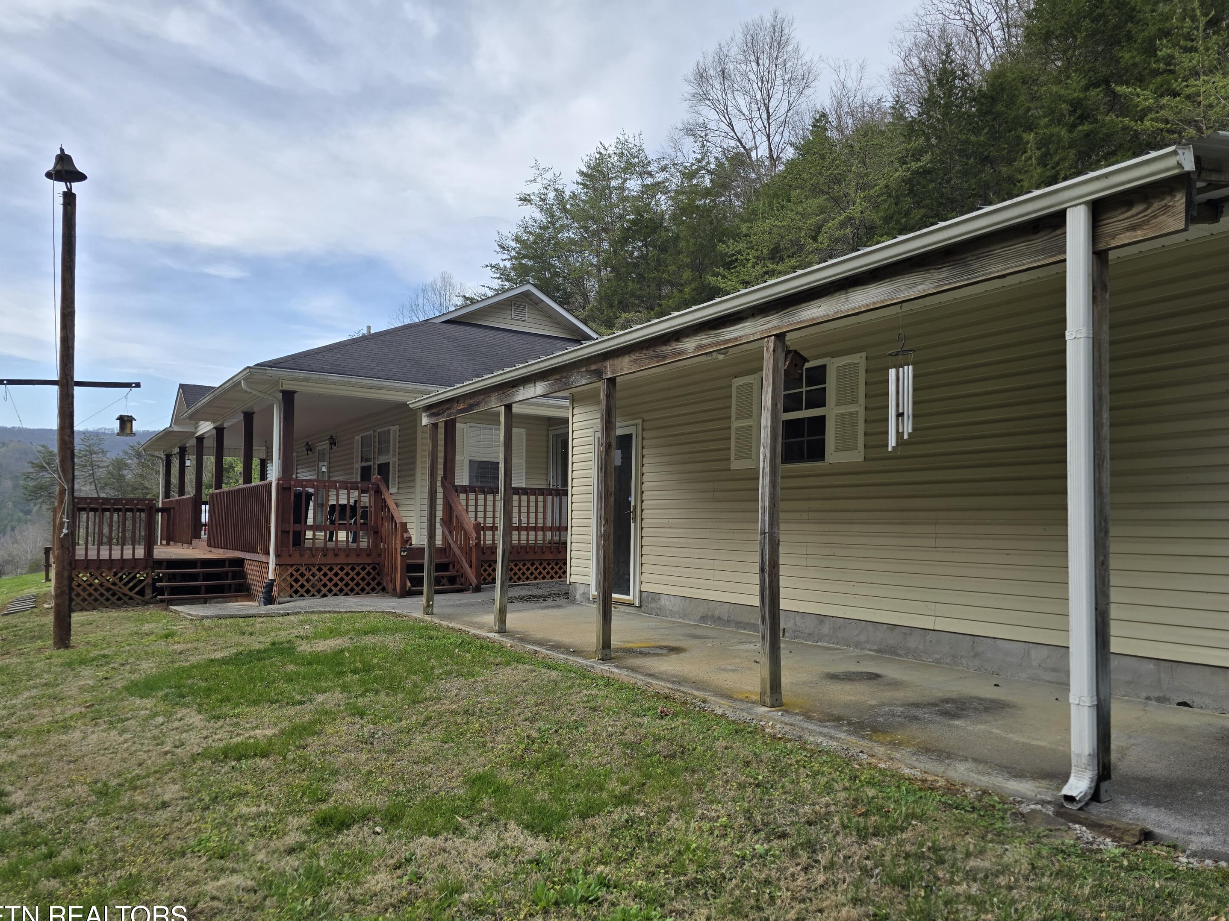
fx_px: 852
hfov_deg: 71.6
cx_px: 625
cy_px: 480
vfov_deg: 56.8
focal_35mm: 24
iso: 12
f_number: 1.7
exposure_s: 1/341
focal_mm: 6.3
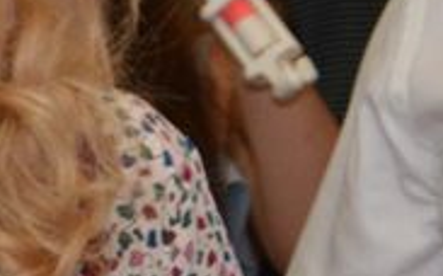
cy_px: 214
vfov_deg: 4.5
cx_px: -1213
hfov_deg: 6.2
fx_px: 3521
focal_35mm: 292
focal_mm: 25
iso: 800
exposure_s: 1/160
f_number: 4
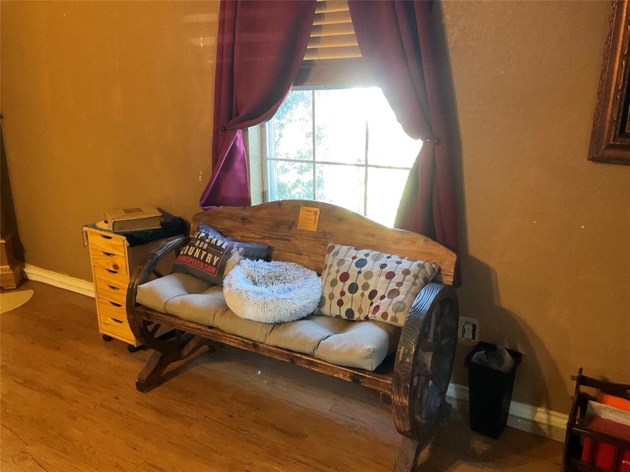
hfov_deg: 61.7
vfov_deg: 48.2
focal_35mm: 29
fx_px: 528
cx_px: 315
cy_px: 236
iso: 250
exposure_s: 1/30
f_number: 1.8
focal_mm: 3
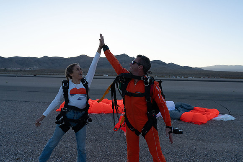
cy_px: 81
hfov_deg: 73.7
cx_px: 122
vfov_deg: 53.2
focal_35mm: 24
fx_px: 162
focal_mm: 24
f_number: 5
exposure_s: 1/2000
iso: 1250
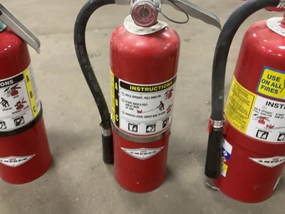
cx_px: 138
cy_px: 91
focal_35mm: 34
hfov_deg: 53.9
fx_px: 280
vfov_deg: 41.7
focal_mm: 3
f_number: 1.8
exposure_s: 1/40
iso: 250
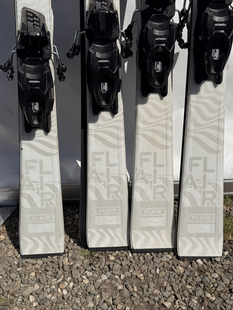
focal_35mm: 48
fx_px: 431
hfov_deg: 30.3
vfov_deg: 39.7
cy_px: 155
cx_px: 116
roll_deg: -0.8
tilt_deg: -24.5
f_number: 1.78
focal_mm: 6.76
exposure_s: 1/15385
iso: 80
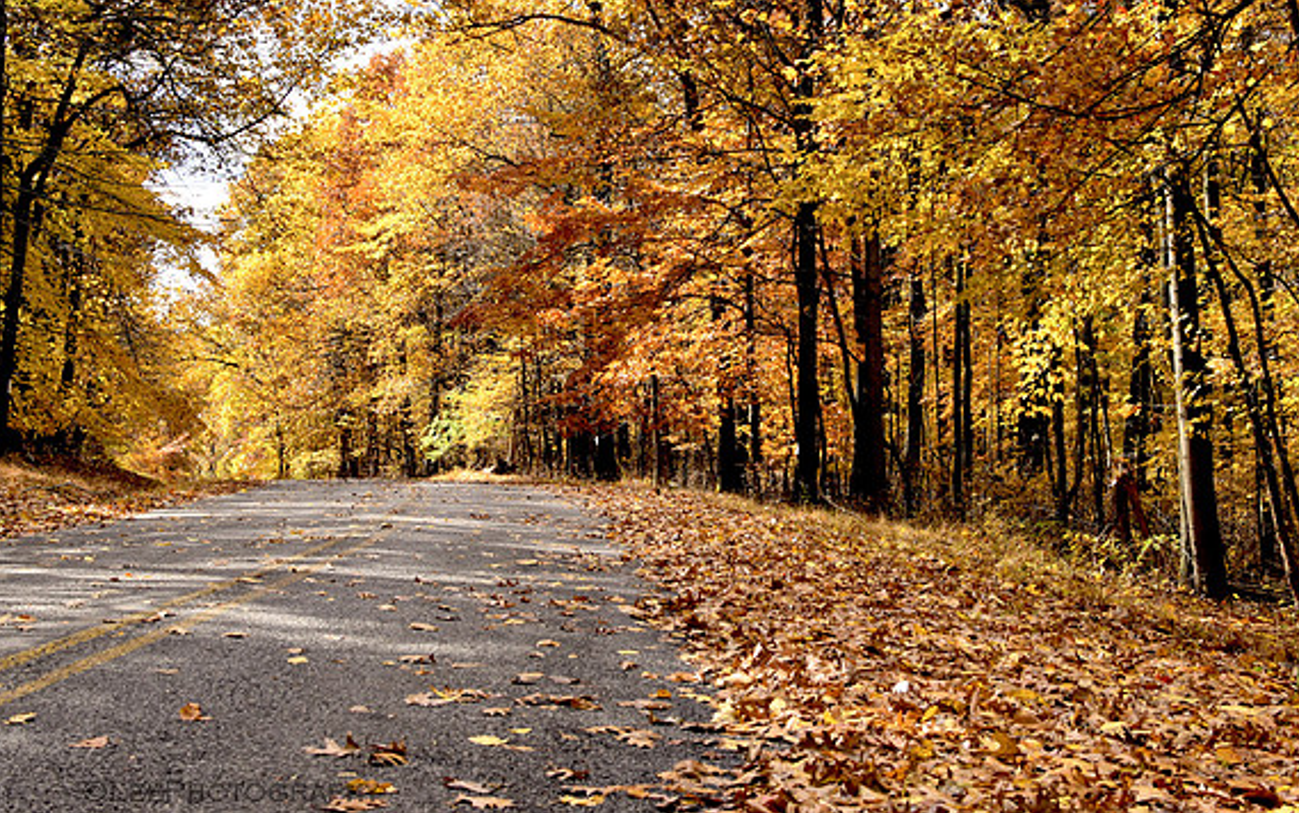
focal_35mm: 55
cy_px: 387
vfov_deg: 23.8
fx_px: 1931
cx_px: 657
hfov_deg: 37.2
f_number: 6.7
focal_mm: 35
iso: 450
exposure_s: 1/500
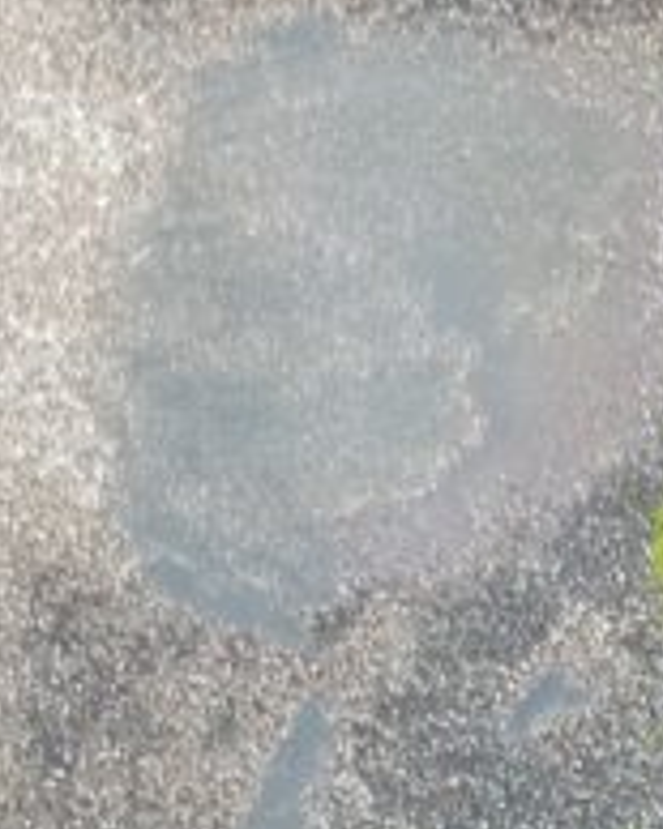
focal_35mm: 129
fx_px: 3167
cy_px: 1055
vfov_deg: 14.4
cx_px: 1737
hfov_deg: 10.0
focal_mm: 4.49
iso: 438
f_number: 2.6
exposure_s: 1/12.5
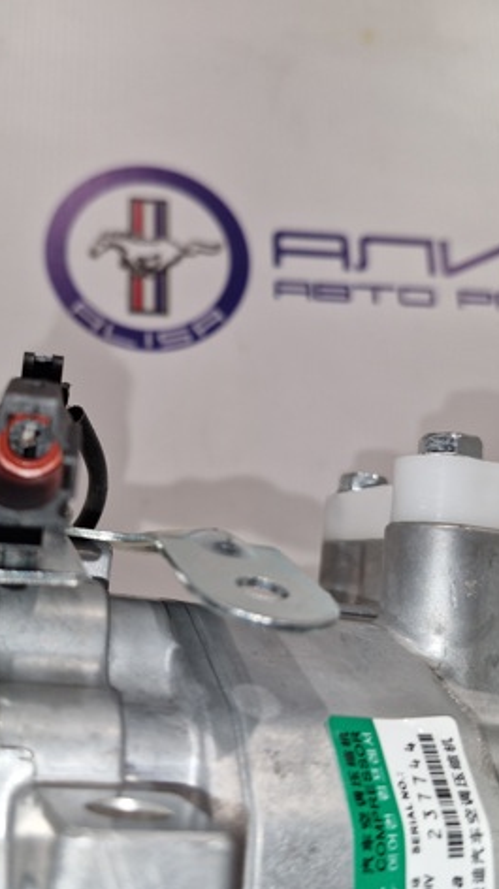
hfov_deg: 34.2
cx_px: 160
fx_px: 801
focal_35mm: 34
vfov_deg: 58.0
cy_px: 450
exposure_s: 1/50
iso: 67
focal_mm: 5.54
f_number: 1.8
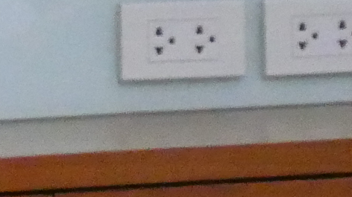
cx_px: -363
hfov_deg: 2.1
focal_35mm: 1023
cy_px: -101
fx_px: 9544
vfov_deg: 1.2
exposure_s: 1/125
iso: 6400
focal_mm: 60
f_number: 5.6
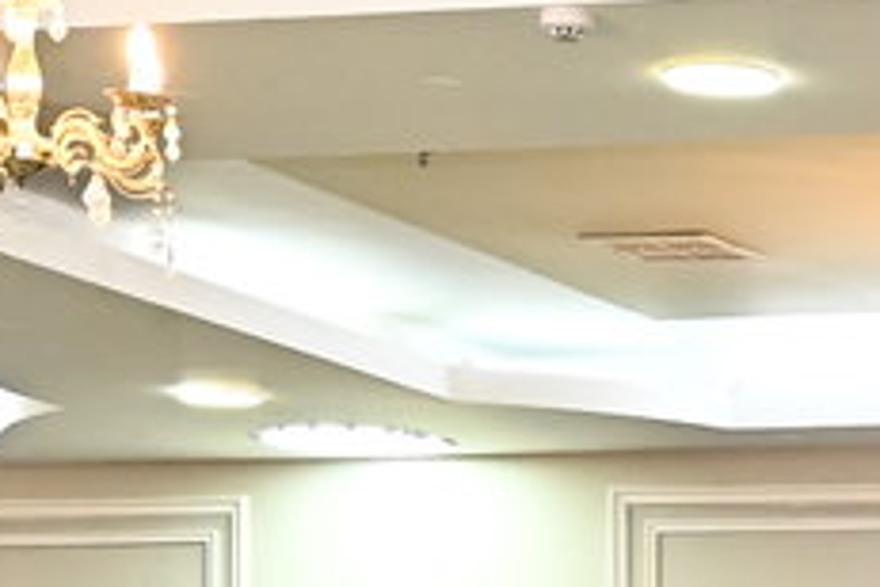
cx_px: 1390
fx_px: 5182
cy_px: 1603
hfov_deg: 9.4
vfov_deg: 6.1
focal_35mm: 212
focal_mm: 35
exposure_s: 1/200
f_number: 4.5
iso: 2500
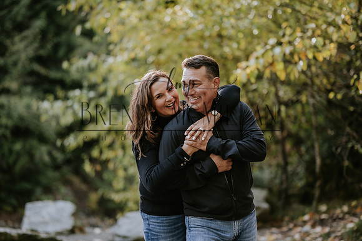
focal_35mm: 85
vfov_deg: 16.1
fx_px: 854
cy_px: 120
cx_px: 181
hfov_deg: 23.9
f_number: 1.8
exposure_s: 1/1000
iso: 500
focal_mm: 85
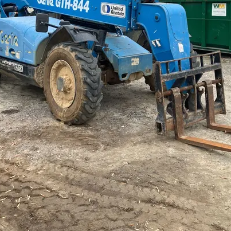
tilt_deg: -5.4
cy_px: 43
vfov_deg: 36.2
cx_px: 95
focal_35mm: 45
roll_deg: +1.7
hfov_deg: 37.4
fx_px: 340
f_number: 1.8
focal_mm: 3.99
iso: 80
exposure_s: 1/90
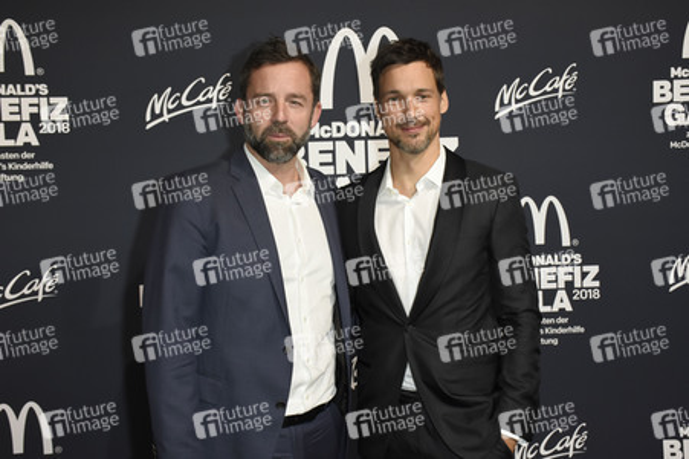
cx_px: 344
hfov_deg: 41.1
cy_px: 230
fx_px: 918
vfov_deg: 28.0
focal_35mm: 48
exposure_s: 1/160
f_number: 6.3
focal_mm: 32
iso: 800
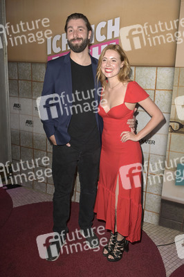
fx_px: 246
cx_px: 92
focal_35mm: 32
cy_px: 138
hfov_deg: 41.0
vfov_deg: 58.8
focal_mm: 32
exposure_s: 1/250
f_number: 5.6
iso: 500
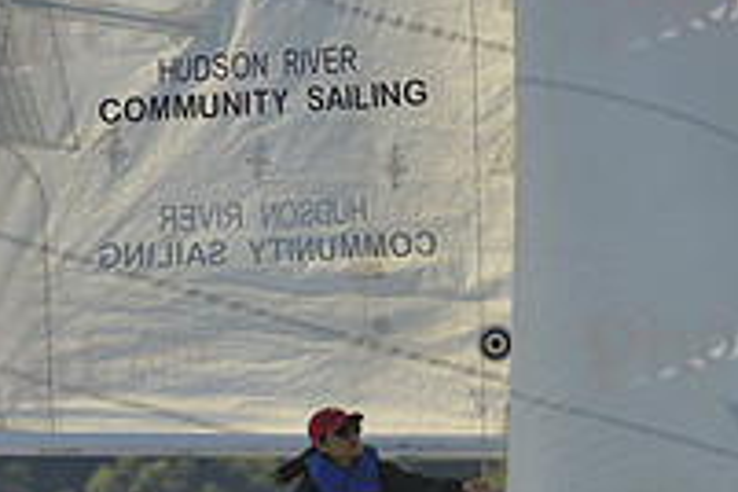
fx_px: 11828
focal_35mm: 577
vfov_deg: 2.4
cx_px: 400
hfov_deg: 3.6
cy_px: 542
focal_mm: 200
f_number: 5.6
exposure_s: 1/1250
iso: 200
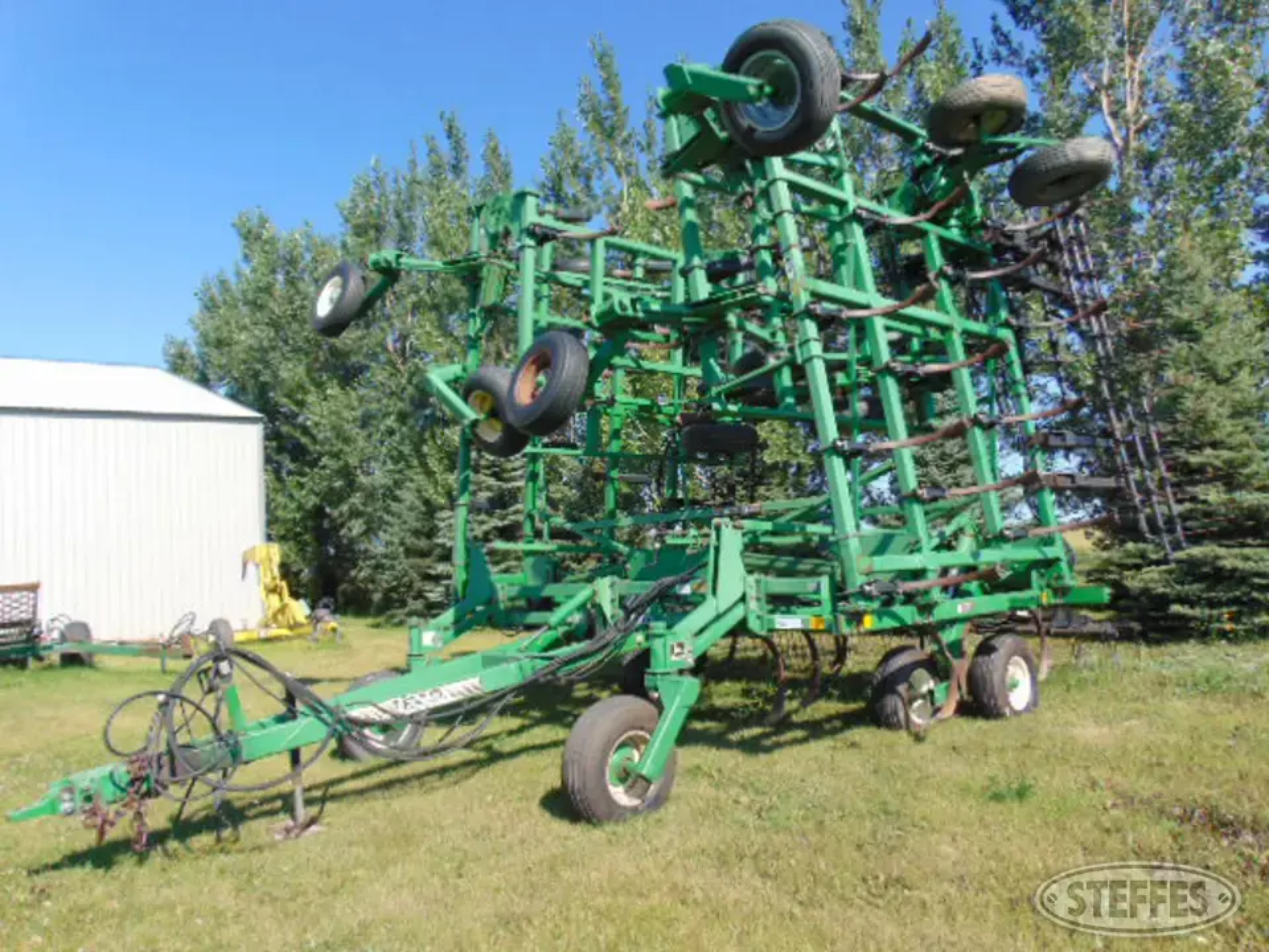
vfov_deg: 54.9
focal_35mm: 25
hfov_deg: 69.4
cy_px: 476
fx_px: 916
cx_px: 634
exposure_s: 1/160
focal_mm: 4.5
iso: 80
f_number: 7.7
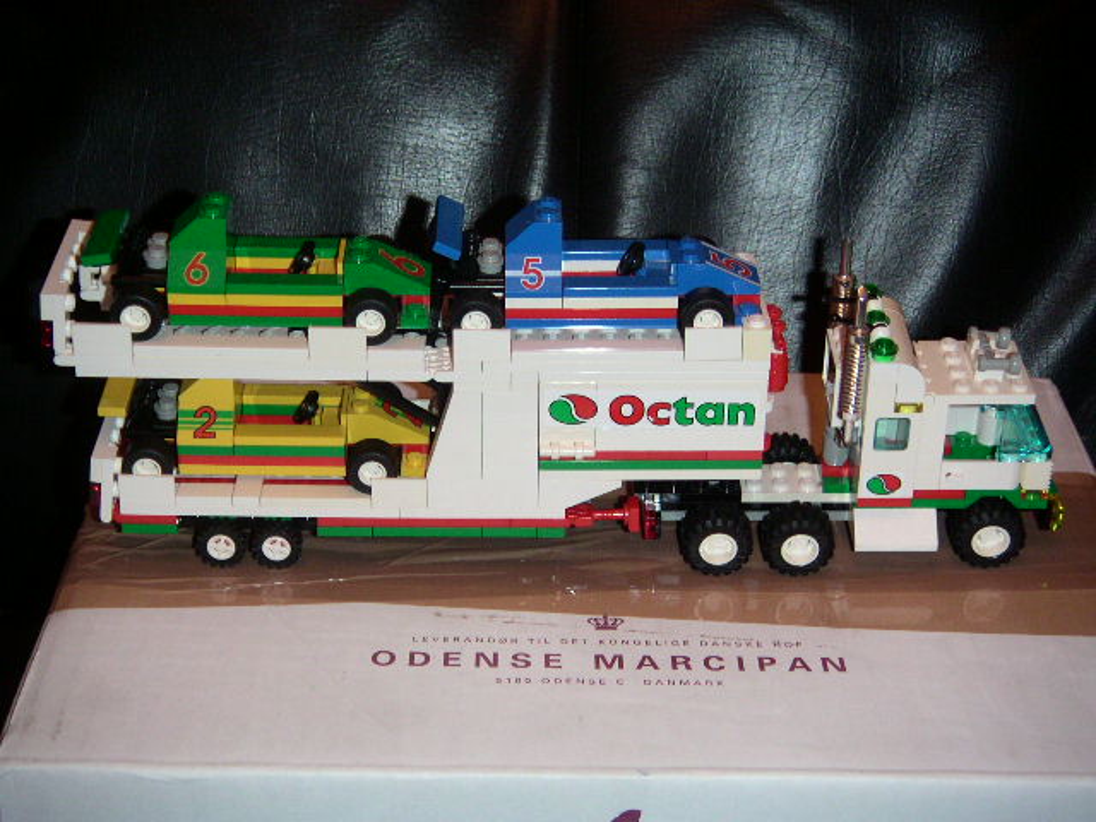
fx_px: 1963
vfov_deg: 23.7
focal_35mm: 62
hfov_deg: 31.2
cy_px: 411
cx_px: 548
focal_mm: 9.7
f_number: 3.1
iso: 160
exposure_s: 1/60
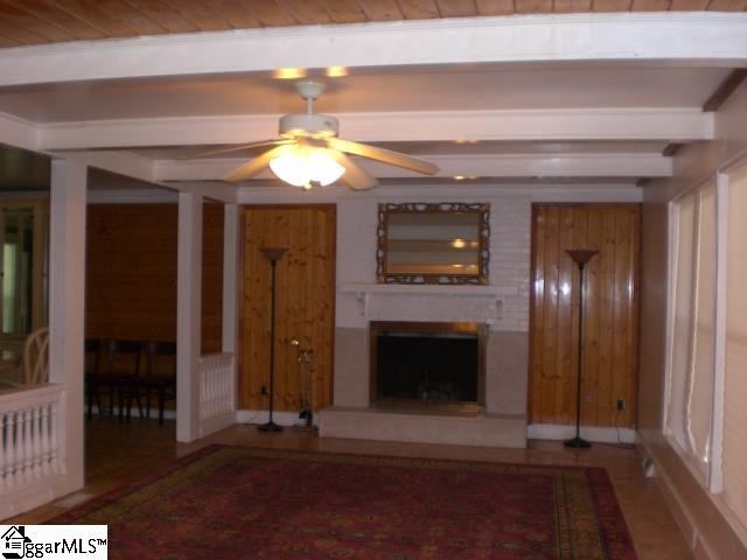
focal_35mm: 38
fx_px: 820
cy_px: 280
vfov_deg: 37.7
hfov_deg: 49.0
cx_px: 374
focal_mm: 6.3
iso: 200
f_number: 3.1
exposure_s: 1/60
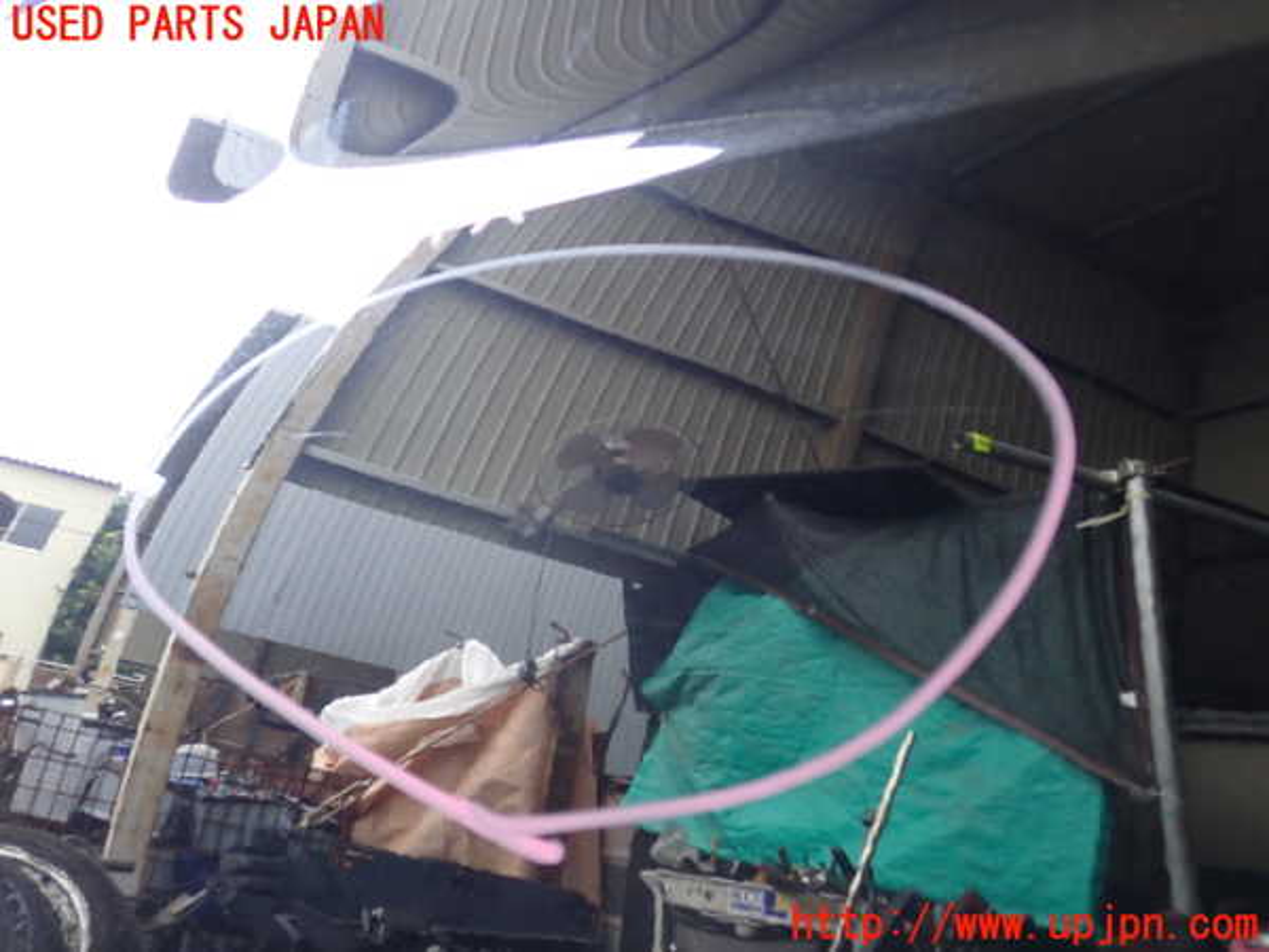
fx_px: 1100
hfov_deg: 60.0
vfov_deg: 46.8
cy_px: 476
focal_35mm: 30
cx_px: 634
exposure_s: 1/40
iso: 200
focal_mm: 5.4
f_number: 2.3
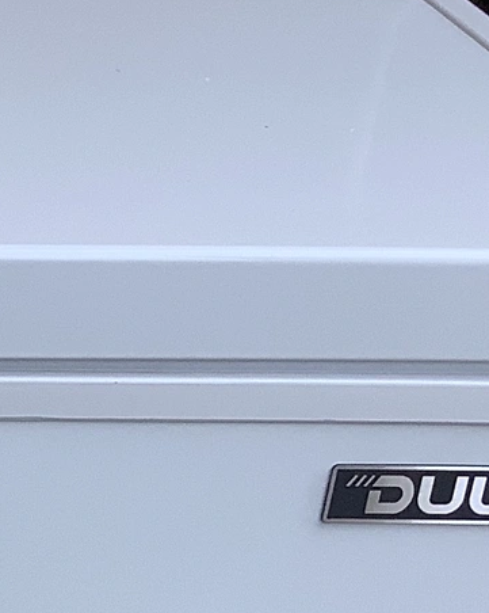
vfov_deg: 13.8
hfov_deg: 10.7
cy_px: 826
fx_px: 2427
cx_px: -448
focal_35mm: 134
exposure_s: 1/60
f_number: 2.4
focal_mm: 3.3
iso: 50
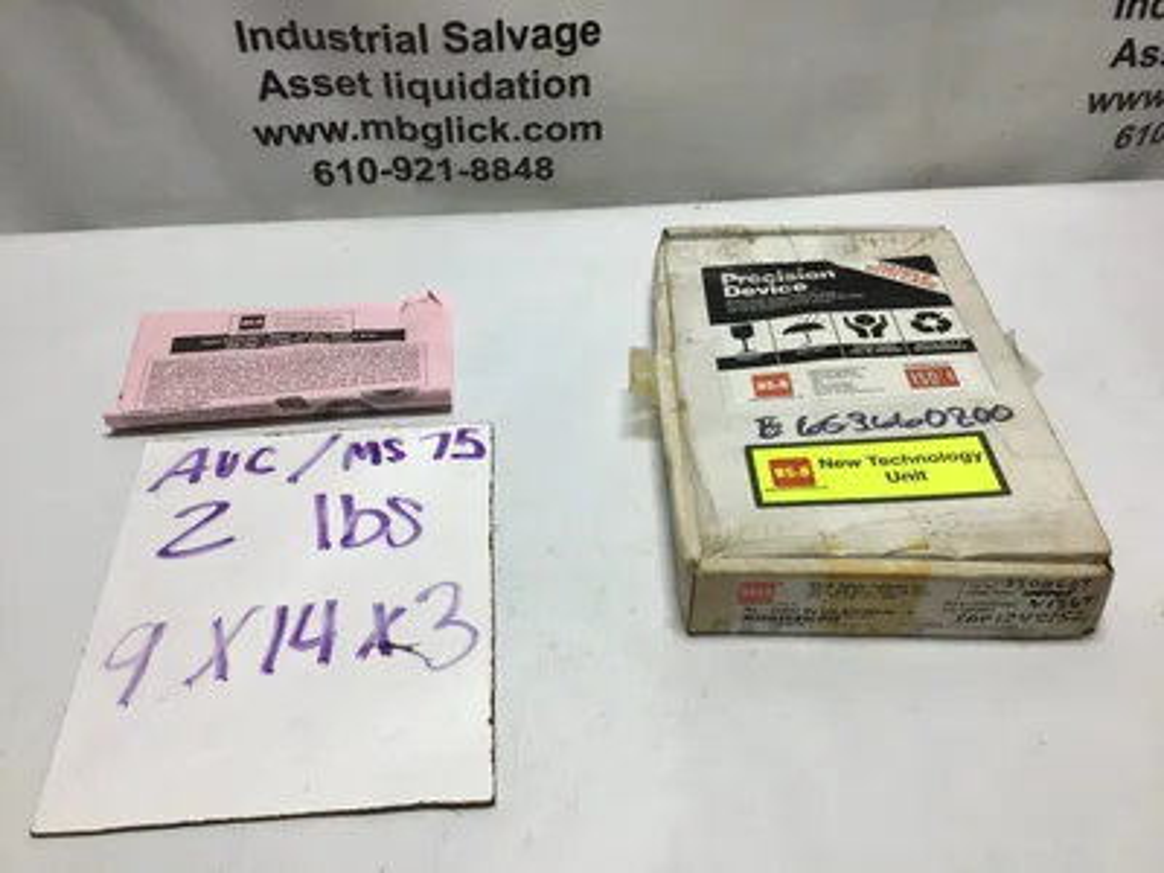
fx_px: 1042
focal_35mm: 31
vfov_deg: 45.4
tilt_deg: -41.2
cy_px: 436
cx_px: 582
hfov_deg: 58.4
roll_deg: +0.7
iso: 25
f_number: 2.4
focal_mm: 3.3
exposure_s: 1/225
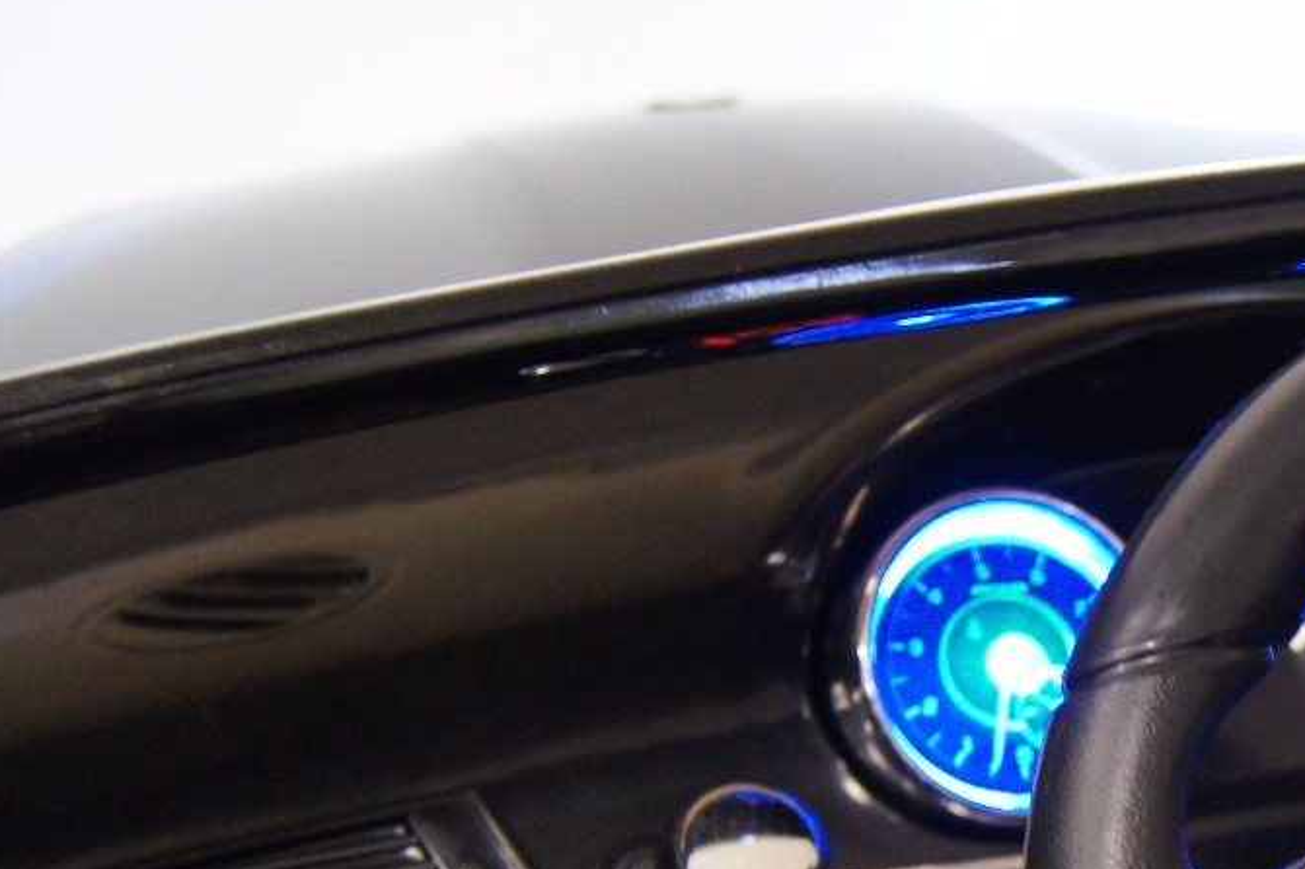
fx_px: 2898
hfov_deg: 23.8
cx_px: 1415
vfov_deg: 16.5
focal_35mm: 80
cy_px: 964
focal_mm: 22
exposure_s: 1/30
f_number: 4
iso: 1600
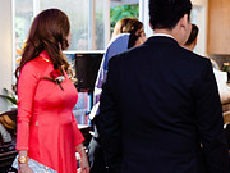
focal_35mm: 87
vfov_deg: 16.9
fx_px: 578
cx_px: -12
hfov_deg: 21.5
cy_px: 134
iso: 1000
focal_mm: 28
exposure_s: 1/125
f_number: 4
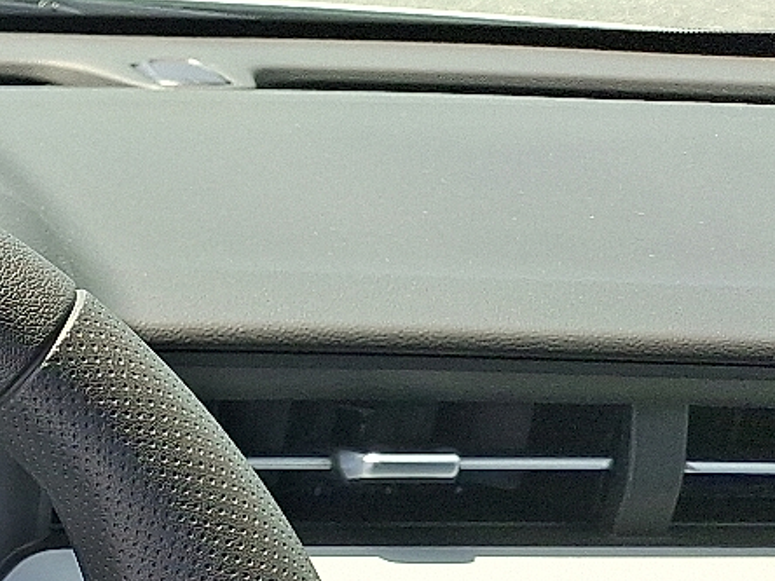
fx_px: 2015
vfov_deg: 14.5
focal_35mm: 90
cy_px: 1035
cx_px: -489
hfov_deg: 18.5
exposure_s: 1/455
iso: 30
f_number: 1.8
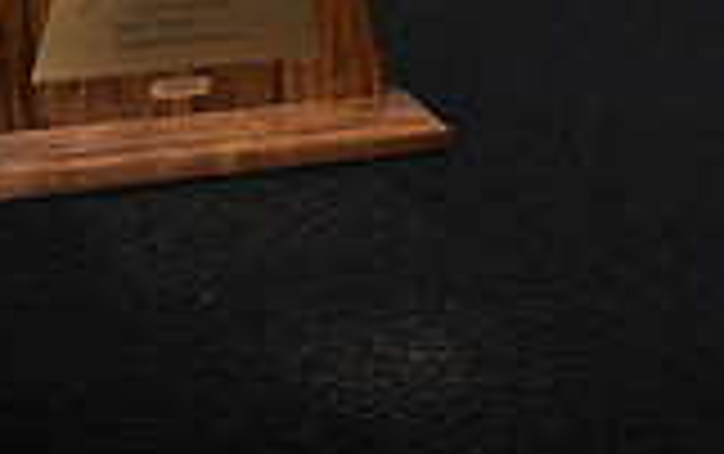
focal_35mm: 114
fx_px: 2252
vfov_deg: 10.3
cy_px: -548
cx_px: 364
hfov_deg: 18.3
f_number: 8
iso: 250
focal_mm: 40
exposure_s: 1/250
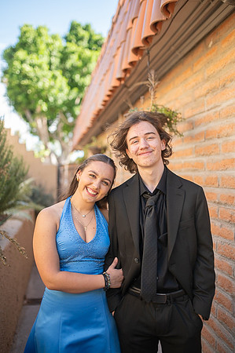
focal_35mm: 35
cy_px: 176
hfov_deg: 37.8
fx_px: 343
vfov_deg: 54.5
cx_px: 118
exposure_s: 1/3200
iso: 400
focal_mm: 35
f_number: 1.4
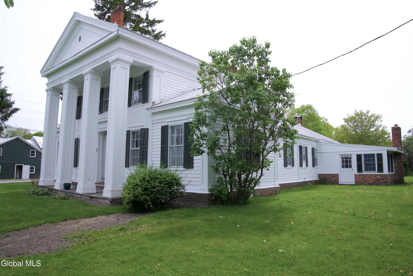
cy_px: 138
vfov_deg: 53.2
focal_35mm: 24
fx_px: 275
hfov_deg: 73.7
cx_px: 206
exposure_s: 1/30
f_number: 18
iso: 100
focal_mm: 24
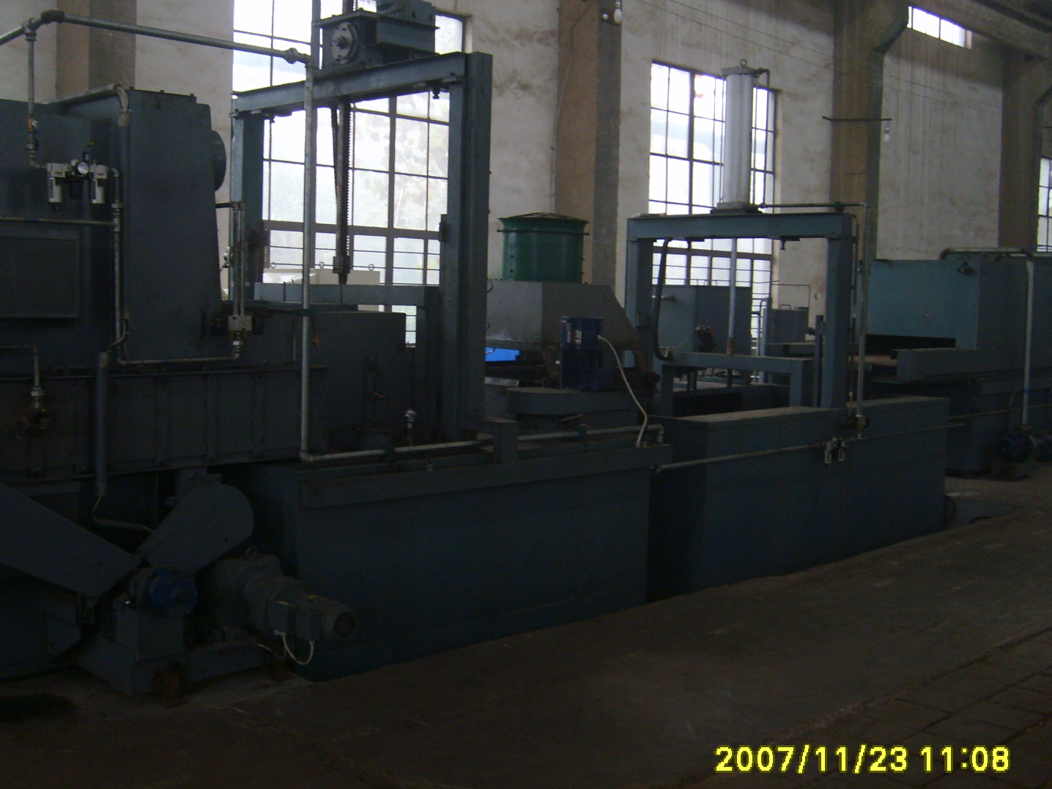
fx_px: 1185
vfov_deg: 36.8
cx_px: 472
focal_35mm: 39
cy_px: 373
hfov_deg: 47.8
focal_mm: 5.8
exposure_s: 1/30
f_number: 2.8
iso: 113
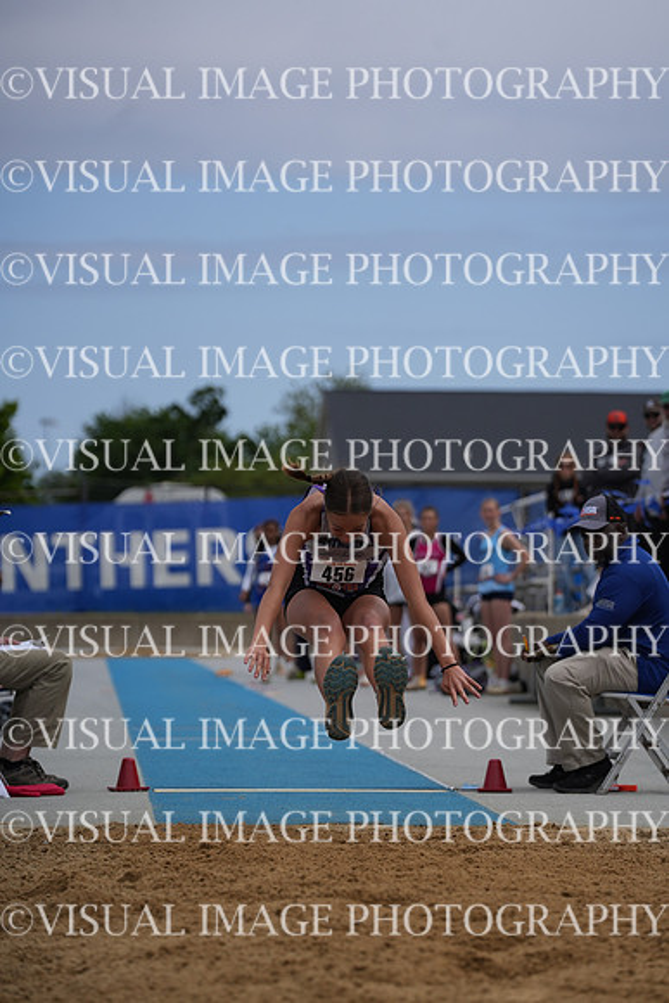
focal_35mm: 162
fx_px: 4513
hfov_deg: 8.5
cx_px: 334
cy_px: 502
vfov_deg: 12.7
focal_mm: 162
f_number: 4.5
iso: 320
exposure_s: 1/5000
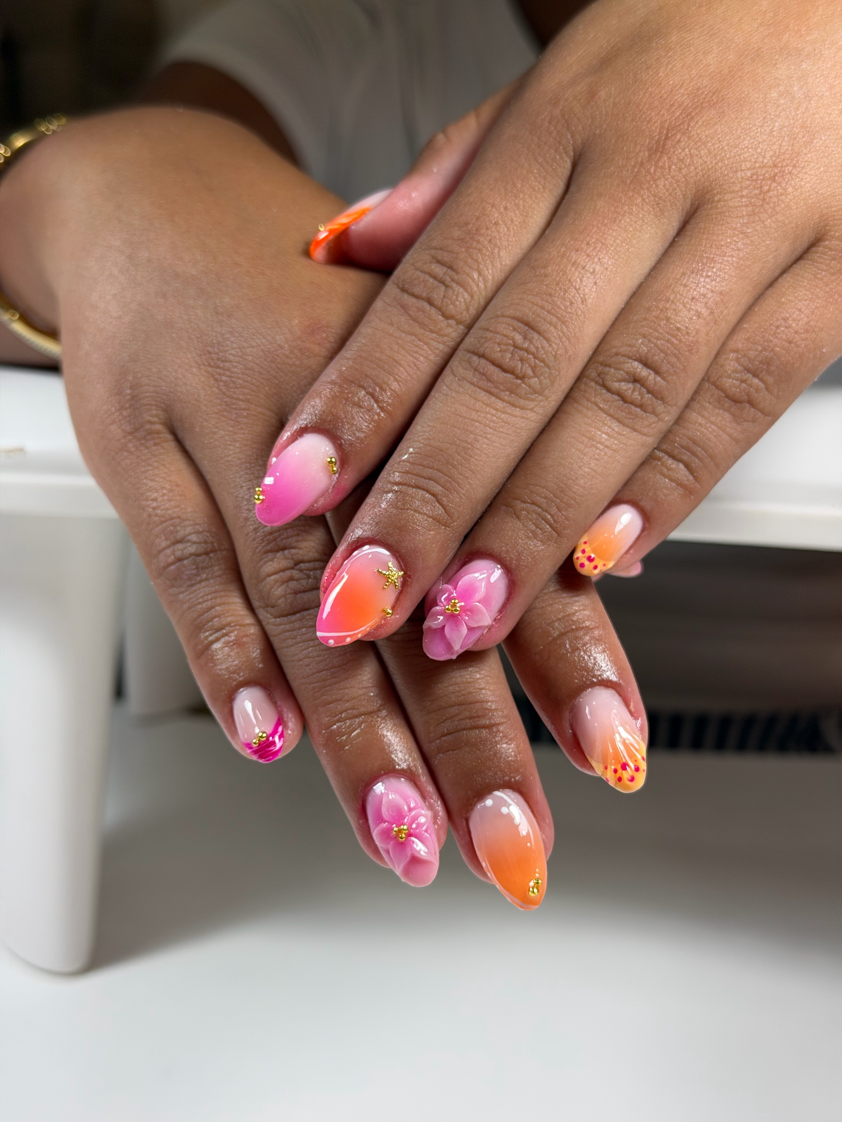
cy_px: 561
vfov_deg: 39.7
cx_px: 421
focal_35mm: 48
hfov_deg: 30.3
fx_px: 1557
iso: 64
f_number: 1.78
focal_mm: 6.76
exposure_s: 1/258
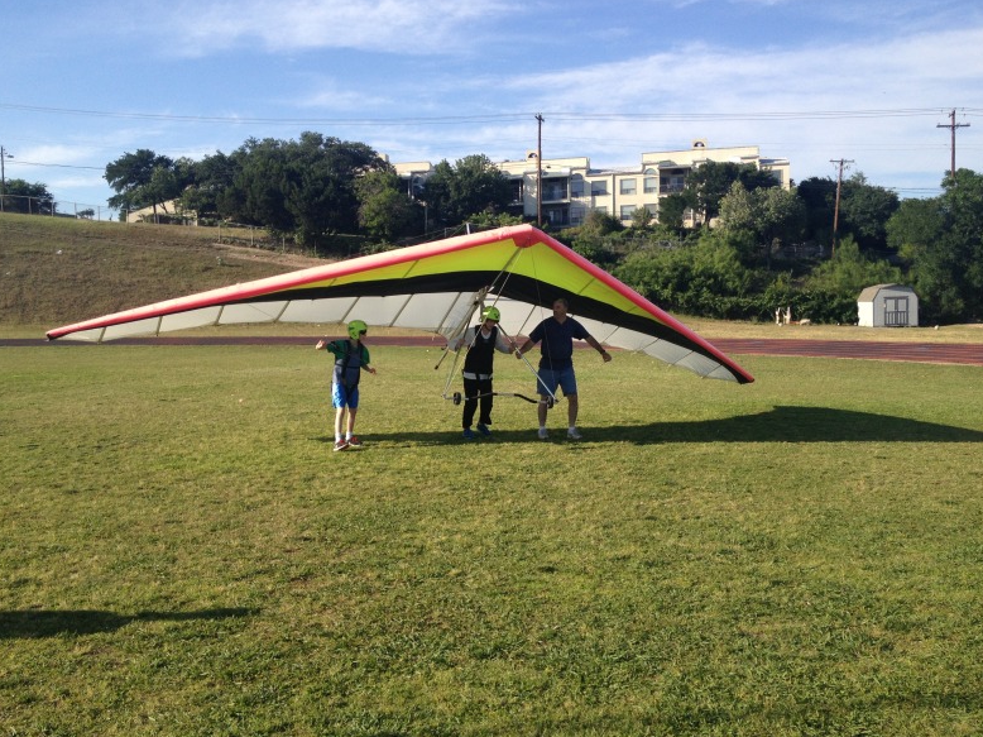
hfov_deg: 51.4
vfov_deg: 39.6
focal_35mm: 36
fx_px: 1022
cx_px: 481
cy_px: 374
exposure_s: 1/1416
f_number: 2.4
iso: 50
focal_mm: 4.28
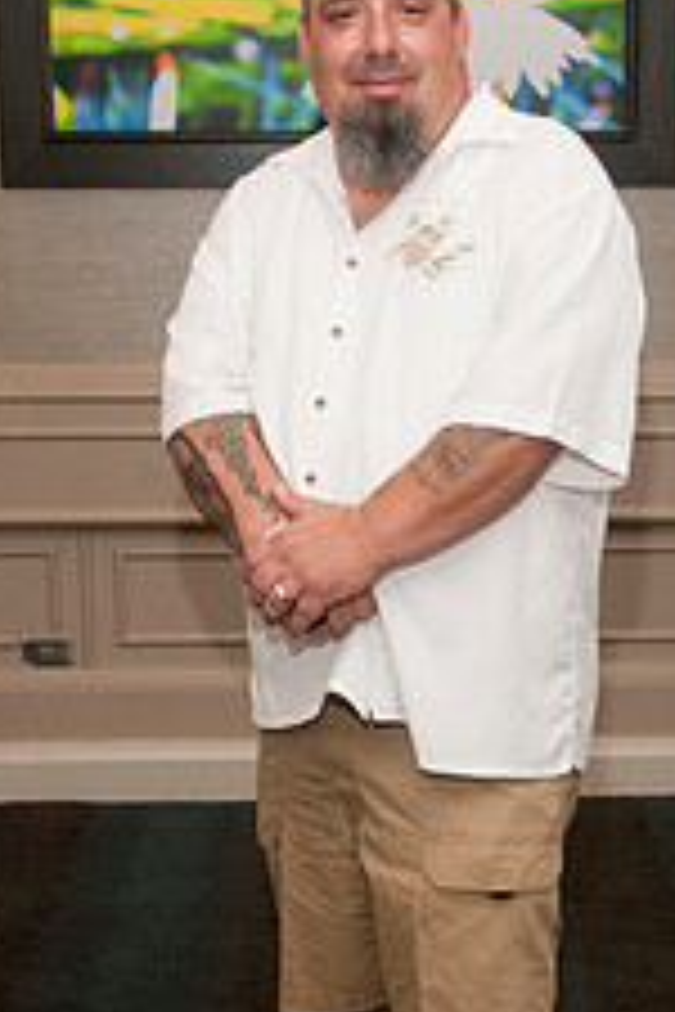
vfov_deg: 25.9
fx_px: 2194
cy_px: 625
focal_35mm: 78
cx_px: 425
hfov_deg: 17.5
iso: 400
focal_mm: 26
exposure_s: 1/60
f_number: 5.6
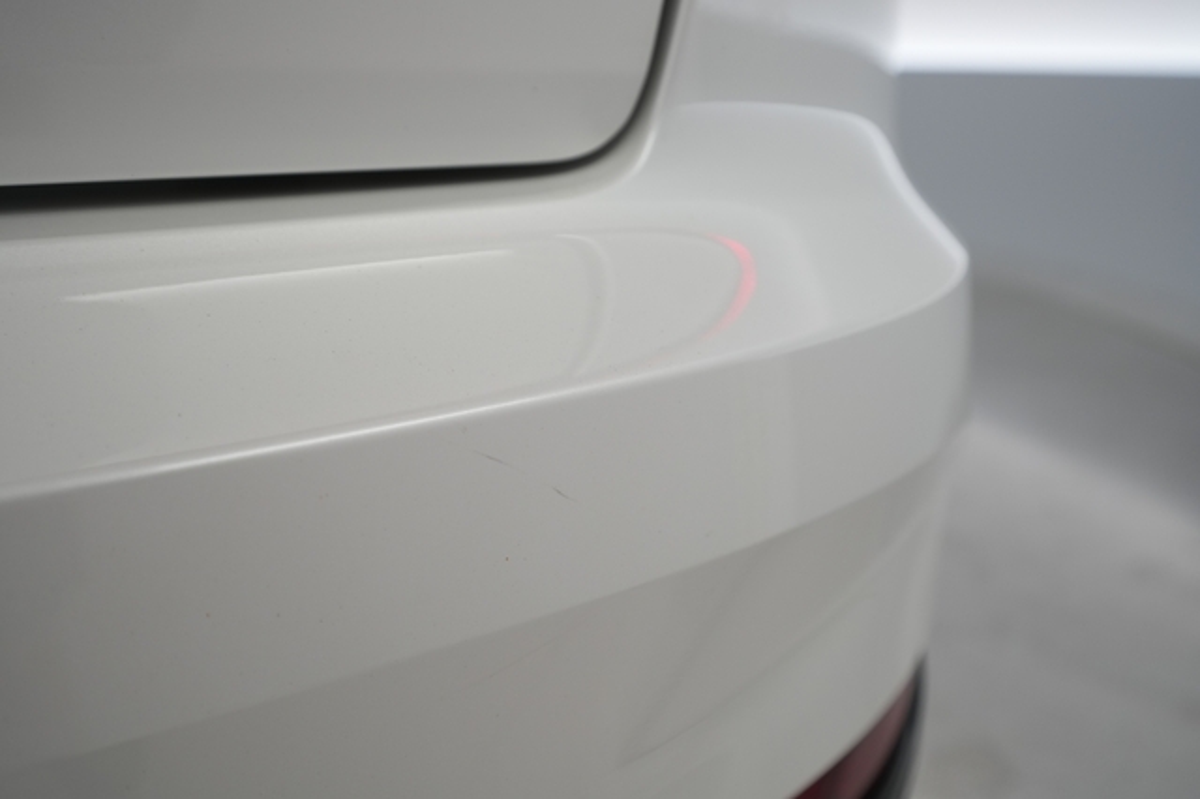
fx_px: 933
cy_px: 400
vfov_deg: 46.4
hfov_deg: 65.5
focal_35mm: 28
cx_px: 600
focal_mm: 28
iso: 640
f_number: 4.5
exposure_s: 1/100
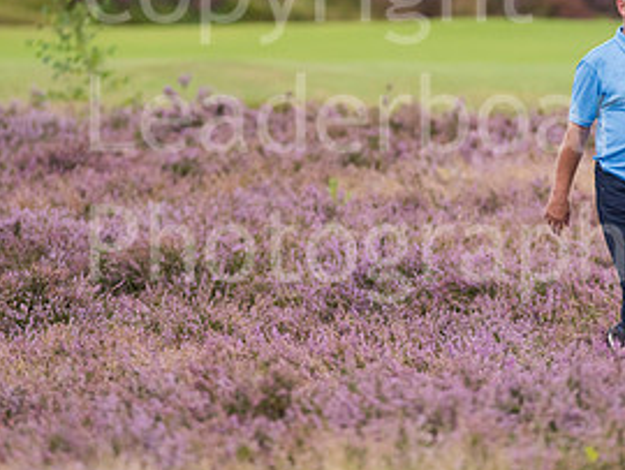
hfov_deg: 3.2
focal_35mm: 619
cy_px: 135
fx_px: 11186
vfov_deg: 2.4
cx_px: 389
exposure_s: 1/2500
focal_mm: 300
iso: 1250
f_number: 5
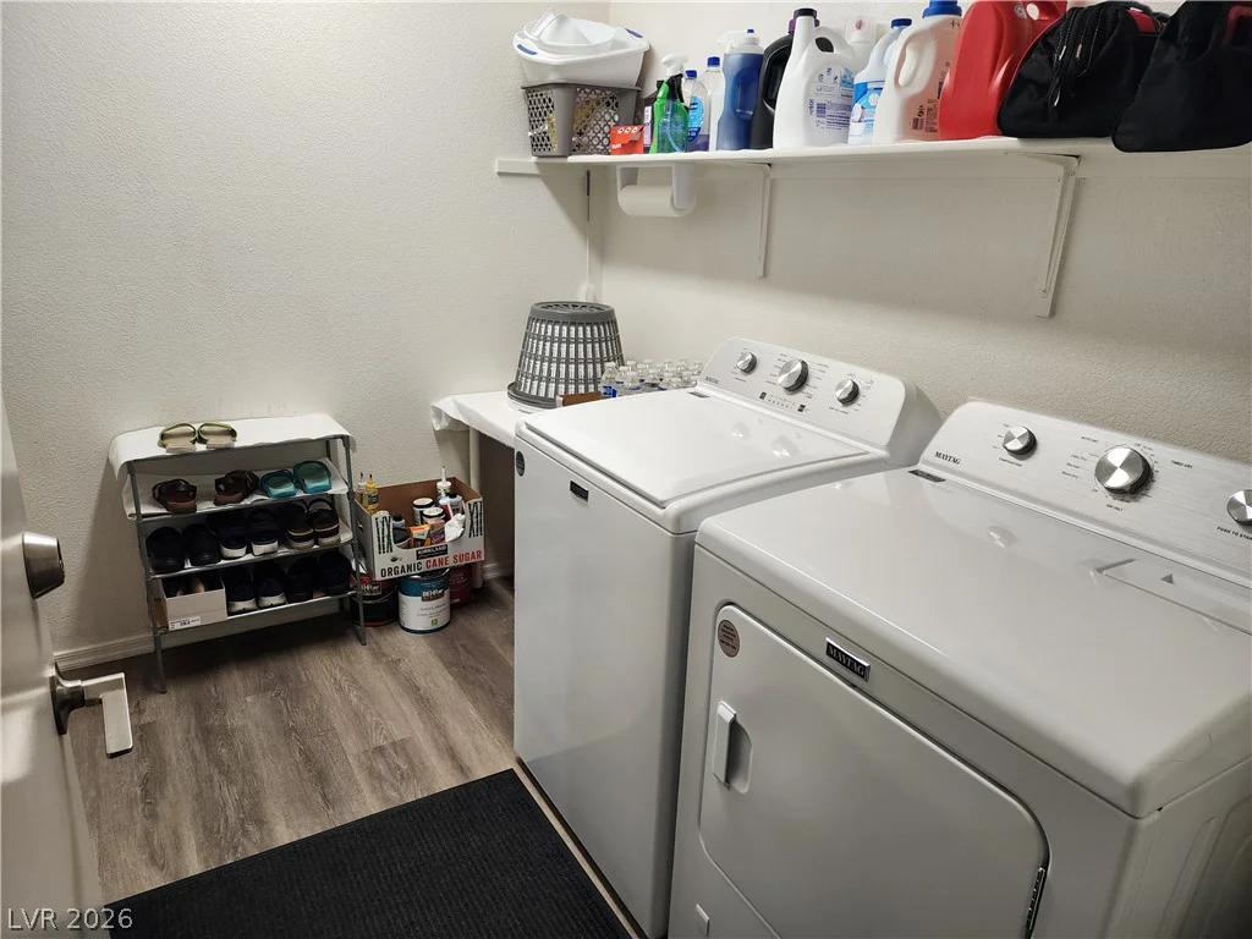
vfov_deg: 58.9
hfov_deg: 73.9
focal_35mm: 23
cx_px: 626
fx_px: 832
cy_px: 470
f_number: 1.8
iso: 125
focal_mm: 6.4
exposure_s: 1/120
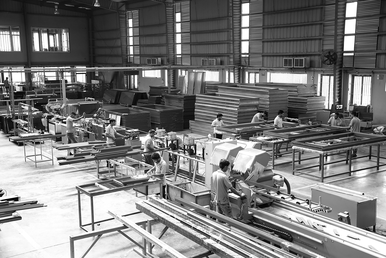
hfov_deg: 43.6
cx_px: 193
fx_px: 483
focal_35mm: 45
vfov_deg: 29.9
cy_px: 129
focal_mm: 30
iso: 500
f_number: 4.2
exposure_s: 1/80
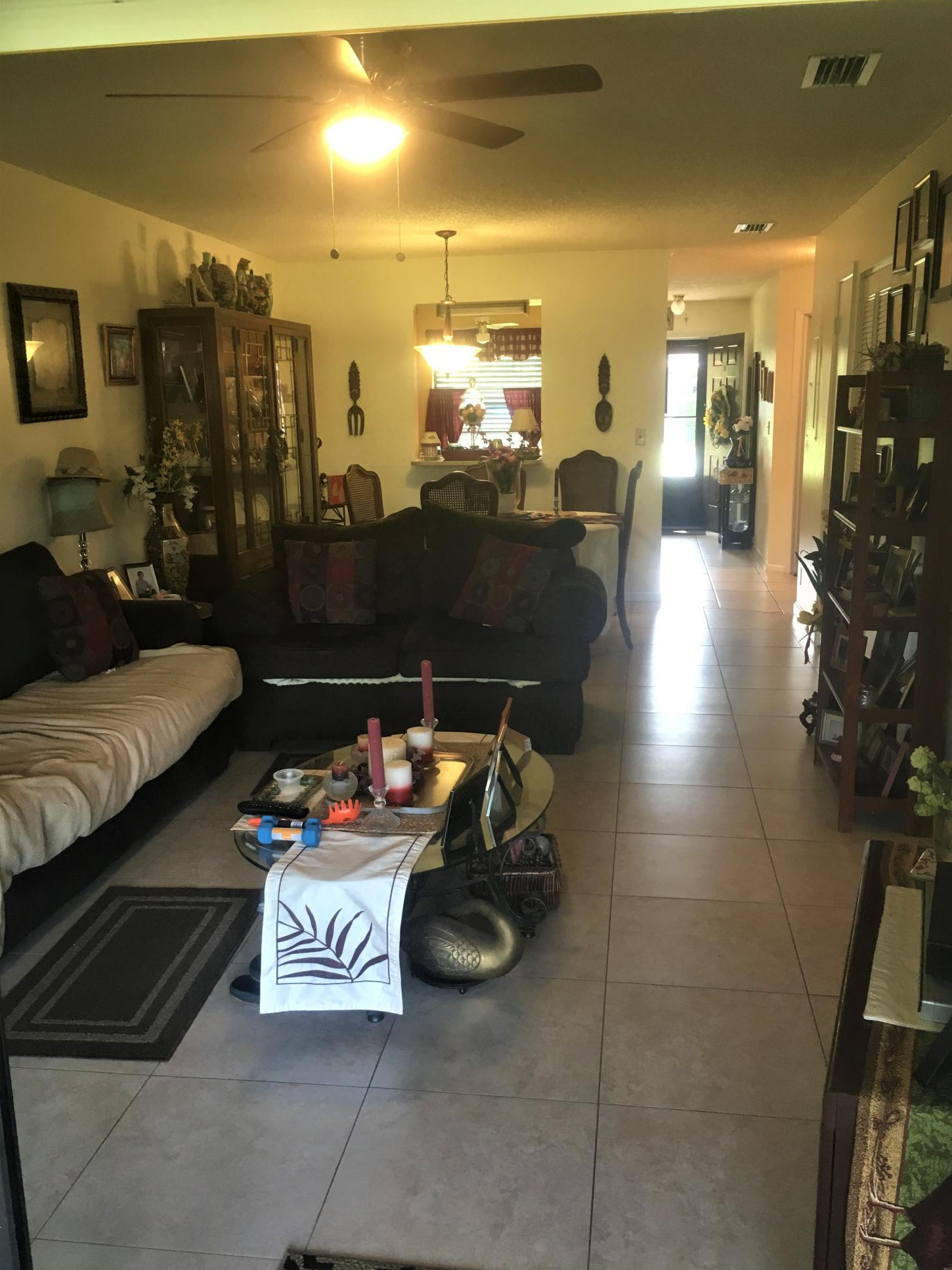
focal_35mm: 30
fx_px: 1100
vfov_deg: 60.0
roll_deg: +0.2
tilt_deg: -14.7
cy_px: 653
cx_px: 490
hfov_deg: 46.8
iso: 80
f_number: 2.2
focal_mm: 4.15
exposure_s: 1/30
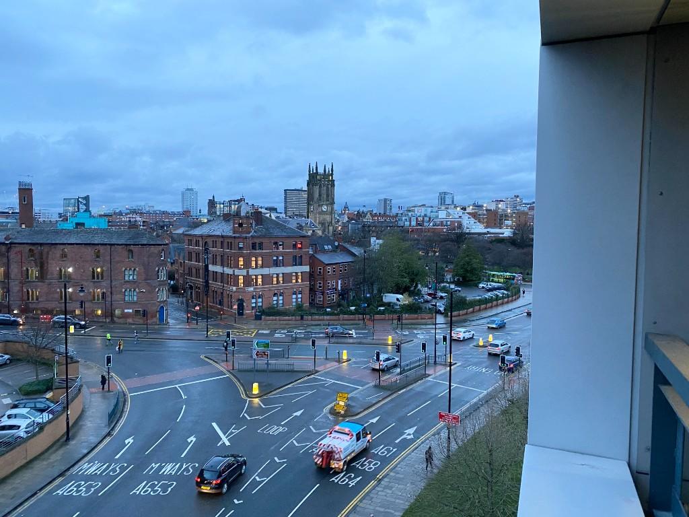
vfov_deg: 53.1
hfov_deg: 67.3
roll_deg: -0.8
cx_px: 344
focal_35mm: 26
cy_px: 258
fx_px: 518
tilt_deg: -3.8
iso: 160
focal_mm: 4.25
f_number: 1.8
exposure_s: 1/50
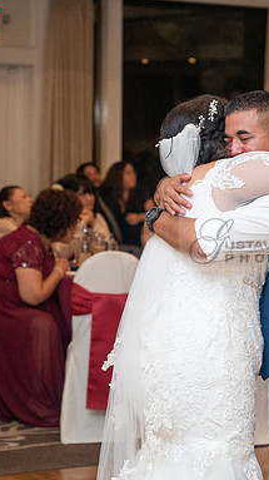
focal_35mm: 111
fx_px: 1410
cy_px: 241
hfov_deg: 10.8
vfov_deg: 19.3
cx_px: 288
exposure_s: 1/160
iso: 2500
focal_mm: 70
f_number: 4
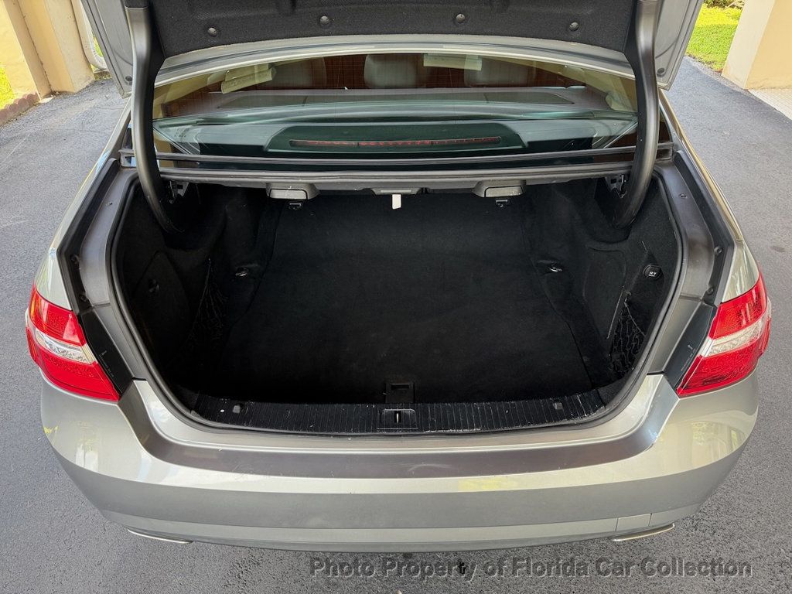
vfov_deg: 56.8
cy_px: 297
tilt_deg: -37.1
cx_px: 396
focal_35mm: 24
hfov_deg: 71.6
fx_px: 549
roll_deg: +0.7
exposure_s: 1/185
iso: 160
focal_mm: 6.76
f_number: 1.78
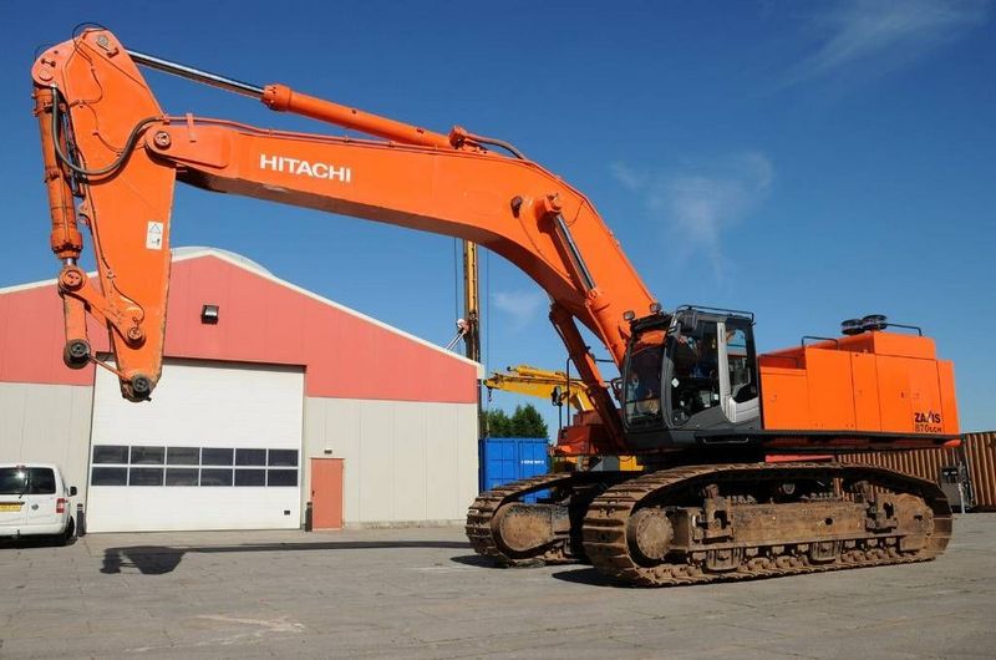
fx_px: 828
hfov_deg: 62.0
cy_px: 330
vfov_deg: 43.4
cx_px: 498
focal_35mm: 30
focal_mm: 20
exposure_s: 1/400
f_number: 10
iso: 200
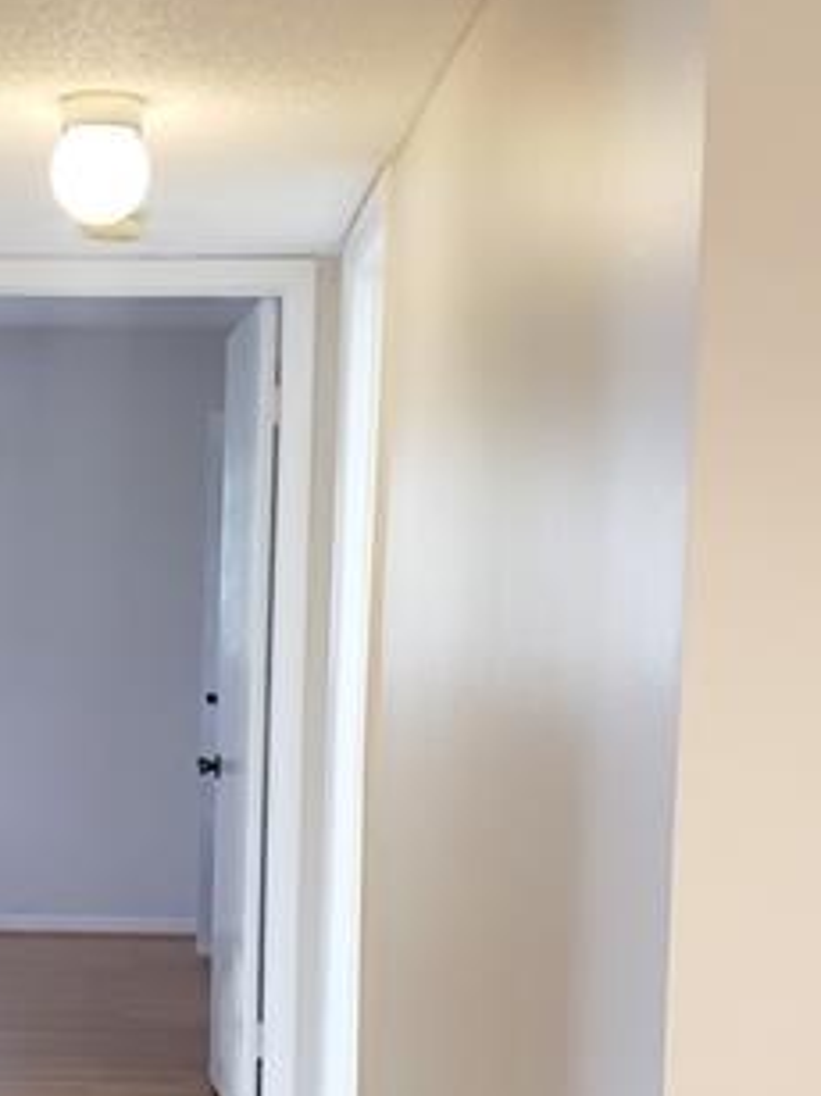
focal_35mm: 65
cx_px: 111
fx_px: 2057
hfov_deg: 22.1
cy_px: 828
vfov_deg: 29.3
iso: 250
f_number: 2.4
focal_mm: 4.3
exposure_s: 1/60
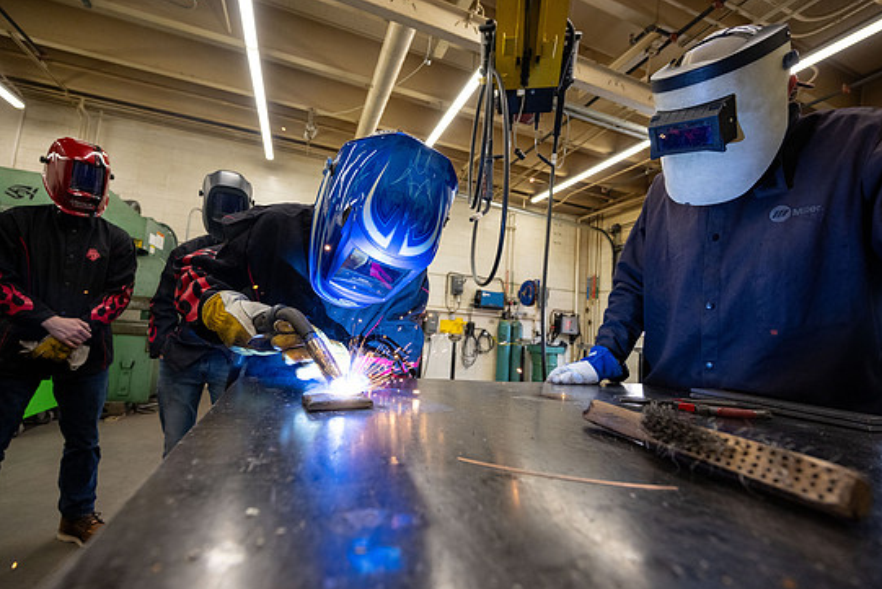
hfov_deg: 100.4
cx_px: 434
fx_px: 368
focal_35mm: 15
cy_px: 298
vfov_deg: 77.4
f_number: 4
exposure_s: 1/400
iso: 1600
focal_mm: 14
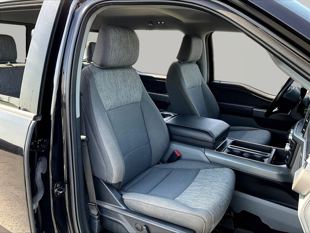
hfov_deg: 61.7
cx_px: 155
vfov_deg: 48.2
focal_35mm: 29
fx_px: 260
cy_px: 116
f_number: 1.8
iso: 20
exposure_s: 1/122
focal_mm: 3
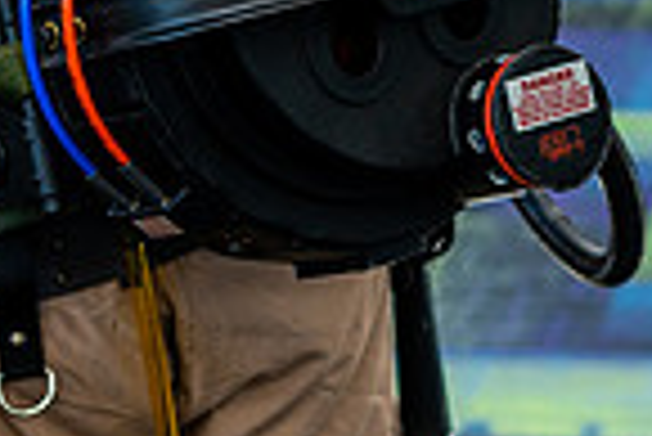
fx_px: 3698
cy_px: -425
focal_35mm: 204
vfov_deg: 6.6
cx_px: 498
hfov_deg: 10.1
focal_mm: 50
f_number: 3.2
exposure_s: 1/250
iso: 400
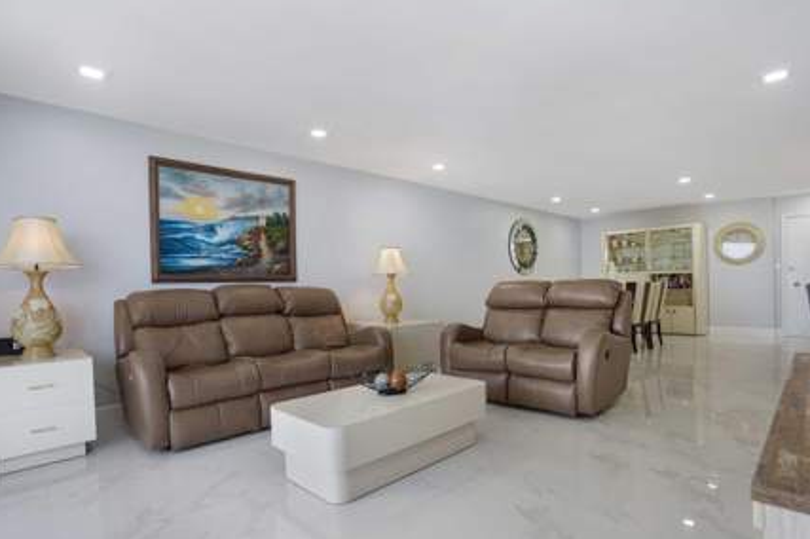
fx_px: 405
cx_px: 417
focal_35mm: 18
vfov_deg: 67.2
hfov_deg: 90.0
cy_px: 288
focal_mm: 16
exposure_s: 1/200
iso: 400
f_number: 5
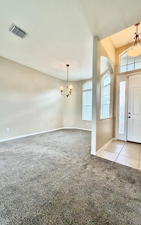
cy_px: 113
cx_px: 78
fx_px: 92
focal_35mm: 15
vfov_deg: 101.5
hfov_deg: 74.6
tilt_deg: -1.3
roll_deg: -0.9
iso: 250
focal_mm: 2.22
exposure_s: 1/120
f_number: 2.2
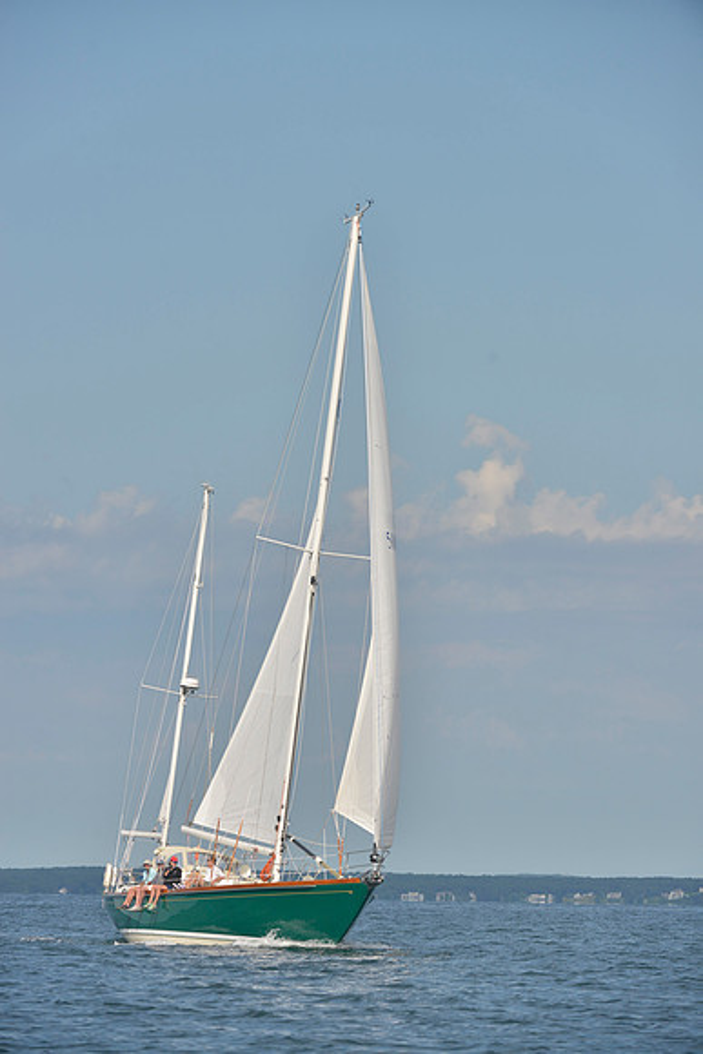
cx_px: 352
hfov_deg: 6.5
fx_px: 6147
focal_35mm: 210
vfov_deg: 9.8
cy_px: 527
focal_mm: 210
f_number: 8
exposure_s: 1/1600
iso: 280
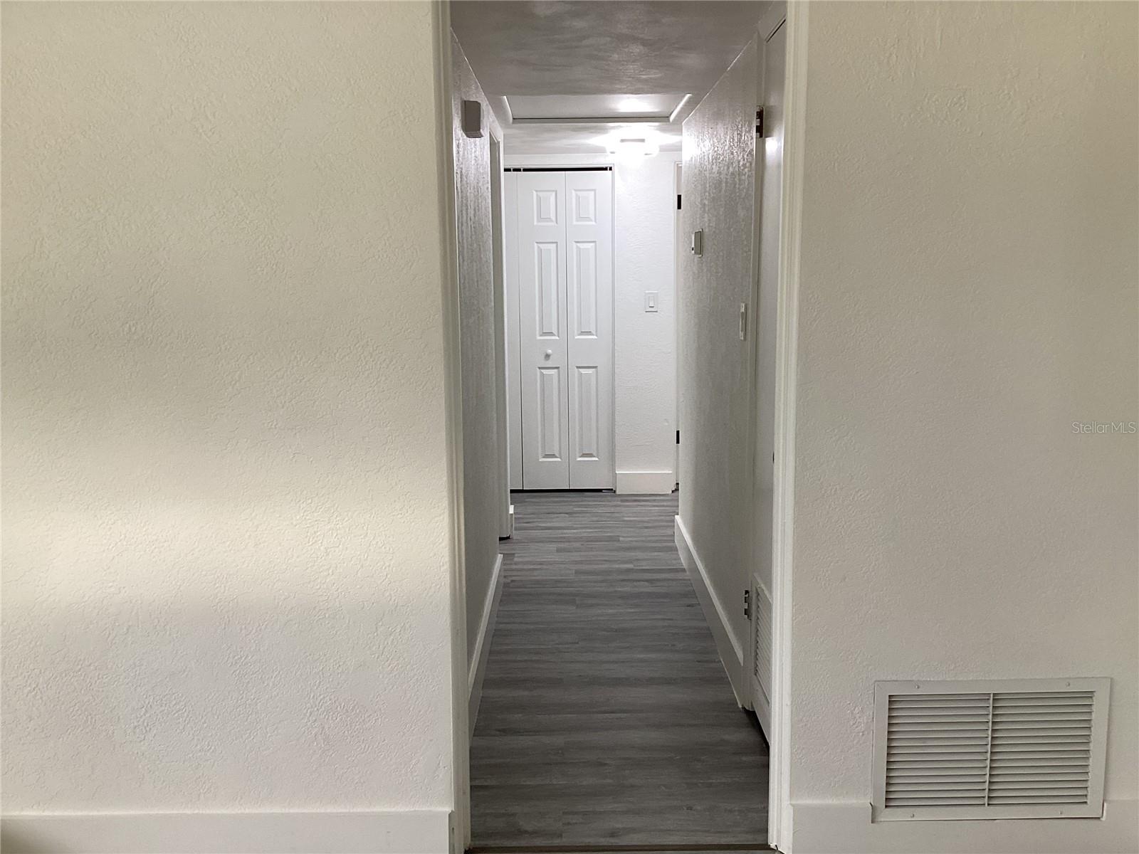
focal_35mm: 31
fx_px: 1020
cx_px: 570
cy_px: 427
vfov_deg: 45.4
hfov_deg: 58.4
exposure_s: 1/60
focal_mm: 3.3
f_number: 2.4
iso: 80
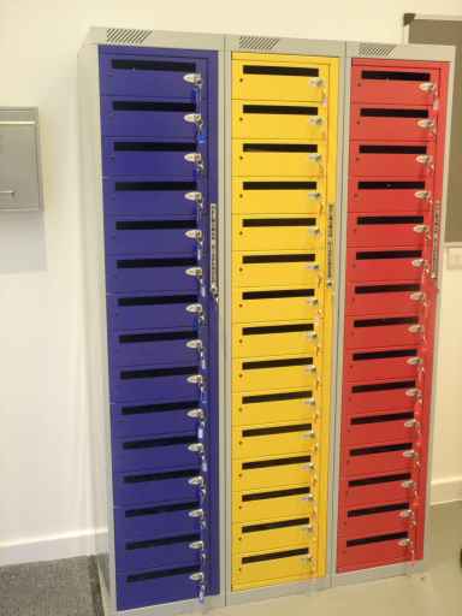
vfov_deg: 49.0
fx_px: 676
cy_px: 308
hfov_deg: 37.7
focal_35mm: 38
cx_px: 231
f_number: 3.7
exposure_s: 1/5
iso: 400
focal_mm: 6.8
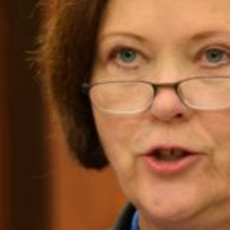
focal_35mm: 1524
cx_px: 63
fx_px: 11456
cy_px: 262
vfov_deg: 1.2
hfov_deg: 1.2
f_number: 5.3
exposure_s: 1/30
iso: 1000
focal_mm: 220
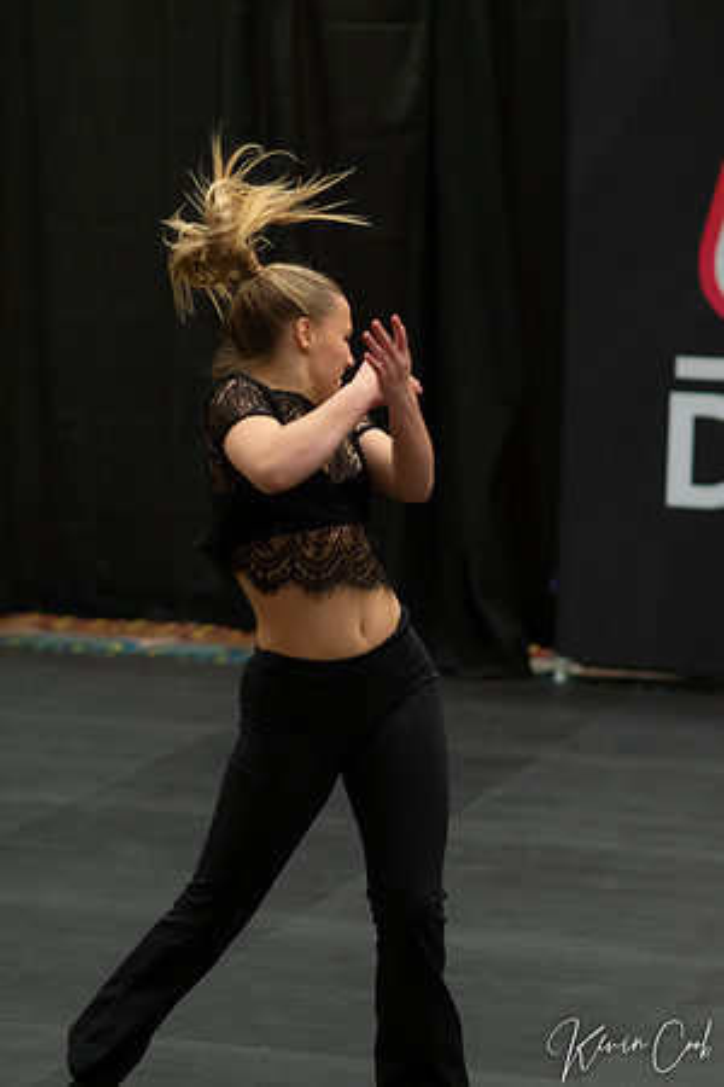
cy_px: 544
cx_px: 362
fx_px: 3831
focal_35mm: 127
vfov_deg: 16.1
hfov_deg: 10.8
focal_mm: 85
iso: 1250
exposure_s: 1/640
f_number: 2
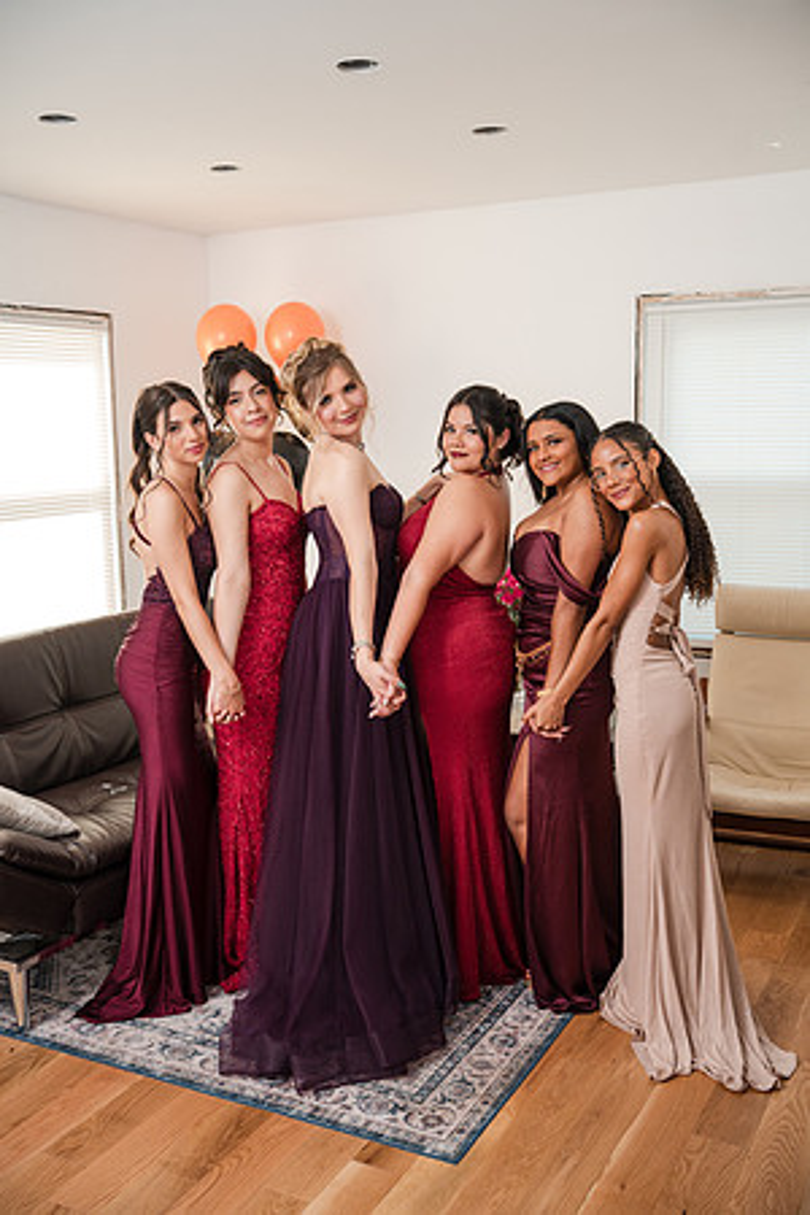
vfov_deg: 54.4
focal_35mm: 35
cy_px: 608
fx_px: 1181
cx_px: 405
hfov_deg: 37.9
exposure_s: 1/250
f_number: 4
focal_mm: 35
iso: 1600
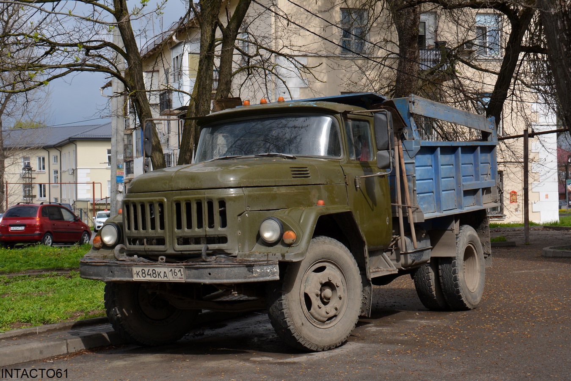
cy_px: 190
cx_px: 286
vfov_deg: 23.8
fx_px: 904
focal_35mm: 57
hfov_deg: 35.0
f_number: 8
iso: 110
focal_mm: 38
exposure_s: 1/250
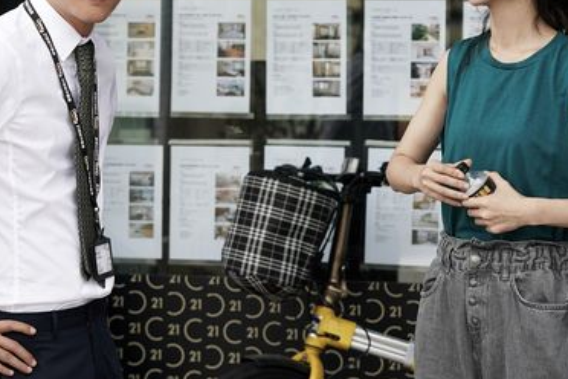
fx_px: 2035
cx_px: 252
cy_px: 134
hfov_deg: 15.9
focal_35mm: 129
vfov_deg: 10.6
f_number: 4
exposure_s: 1/125
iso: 500
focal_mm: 80
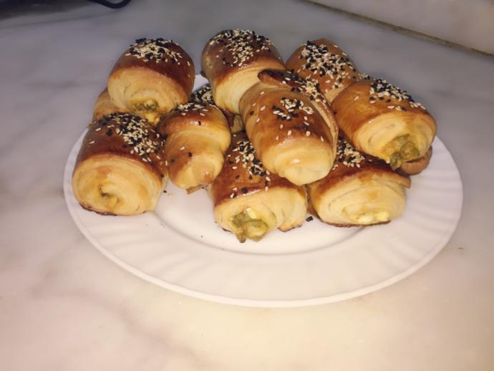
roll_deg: -1.2
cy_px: 186
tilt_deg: -39.6
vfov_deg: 48.3
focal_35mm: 29
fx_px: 414
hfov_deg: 61.6
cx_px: 247
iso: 100
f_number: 2.2
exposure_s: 1/33
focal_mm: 4.15
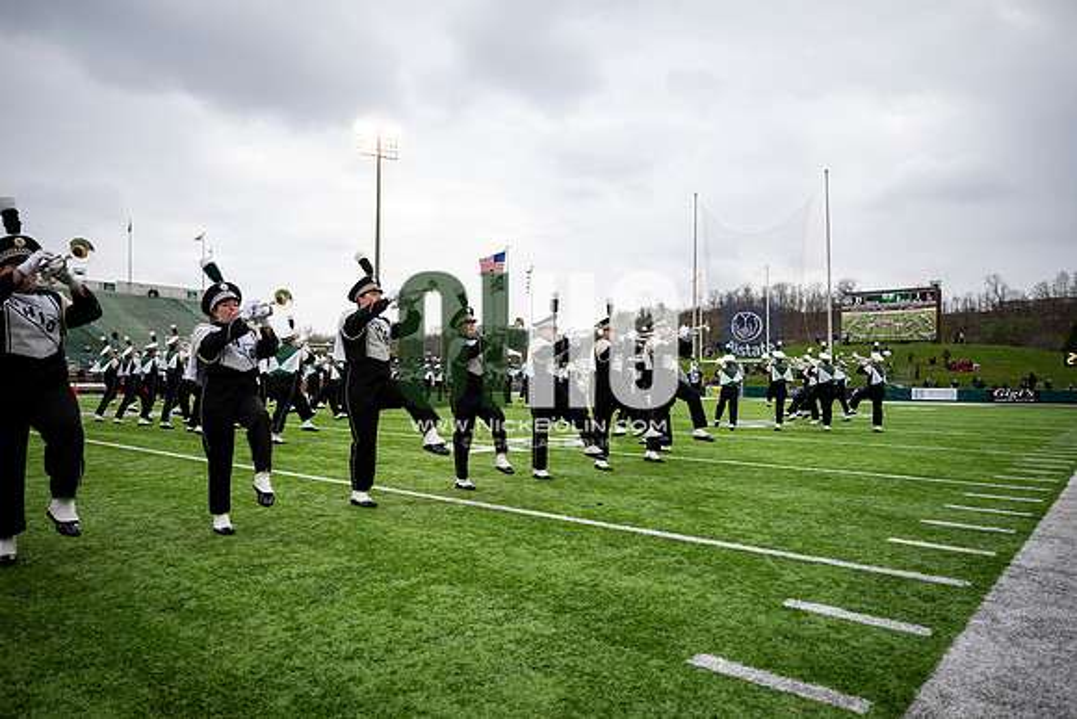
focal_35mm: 24
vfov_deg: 53.2
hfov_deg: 73.7
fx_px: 718
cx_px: 538
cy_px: 360
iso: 160
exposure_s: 1/500
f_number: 2.8
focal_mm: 24
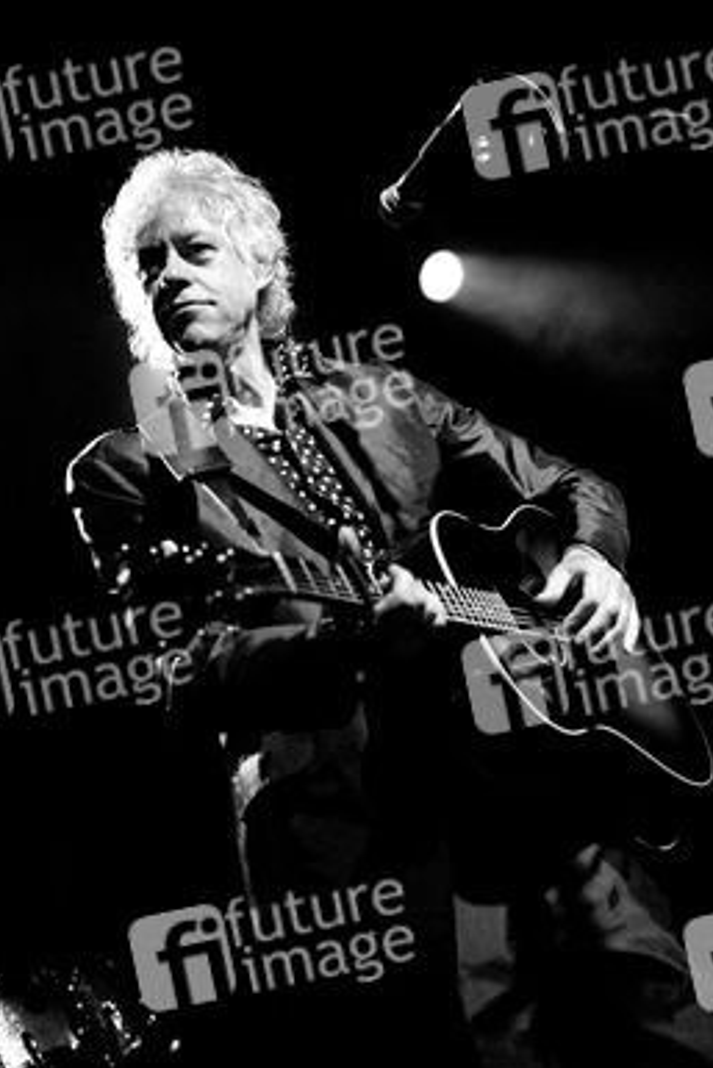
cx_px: 354
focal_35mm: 52
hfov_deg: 26.0
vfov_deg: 38.2
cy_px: 530
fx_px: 1543
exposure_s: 1/320
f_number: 2.8
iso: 5000
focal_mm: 50
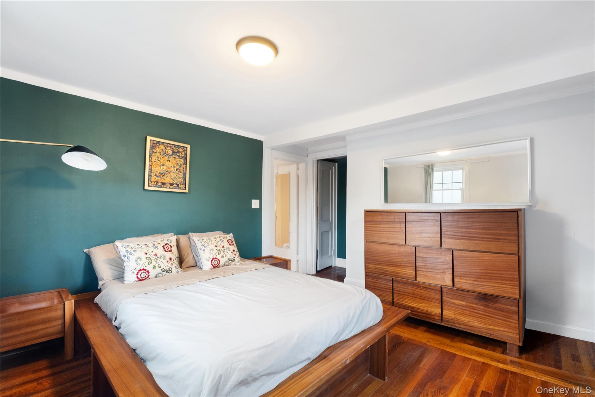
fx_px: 248
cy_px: 198
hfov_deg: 100.4
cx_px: 298
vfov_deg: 77.3
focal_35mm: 15
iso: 640
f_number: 8
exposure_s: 1.3
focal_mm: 10
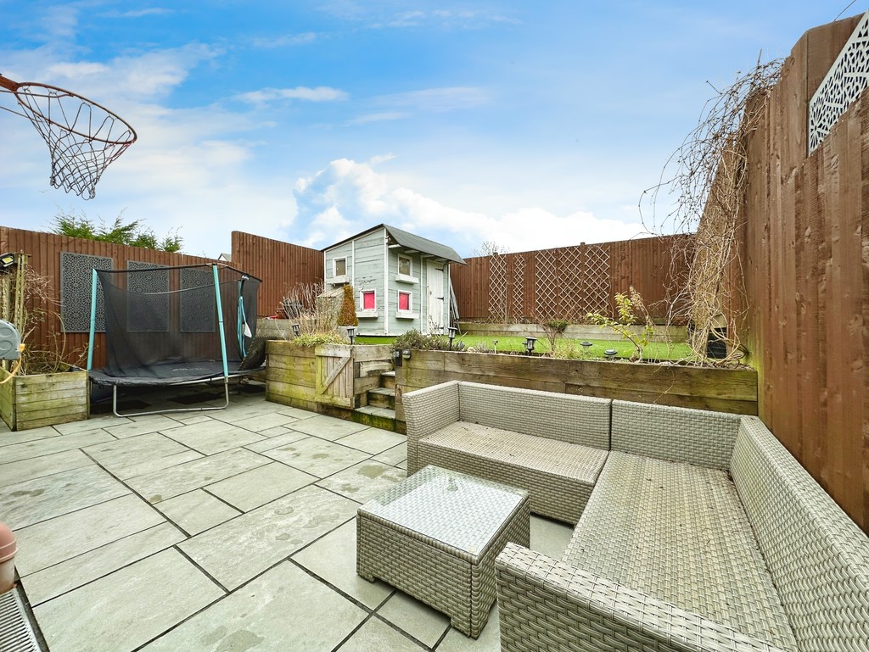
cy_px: 326
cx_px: 434
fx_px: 352
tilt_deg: -0.2
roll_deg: -0.5
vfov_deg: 85.7
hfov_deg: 102.0
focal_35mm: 14
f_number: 2.2
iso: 40
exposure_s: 1/363
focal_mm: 2.22
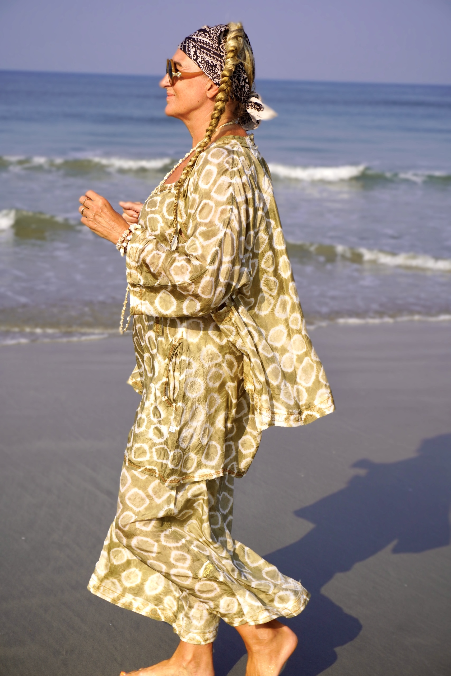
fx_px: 1353
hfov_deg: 18.9
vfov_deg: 28.1
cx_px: 226
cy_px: 338
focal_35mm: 72
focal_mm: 48
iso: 100
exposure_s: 1/800
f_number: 5.6
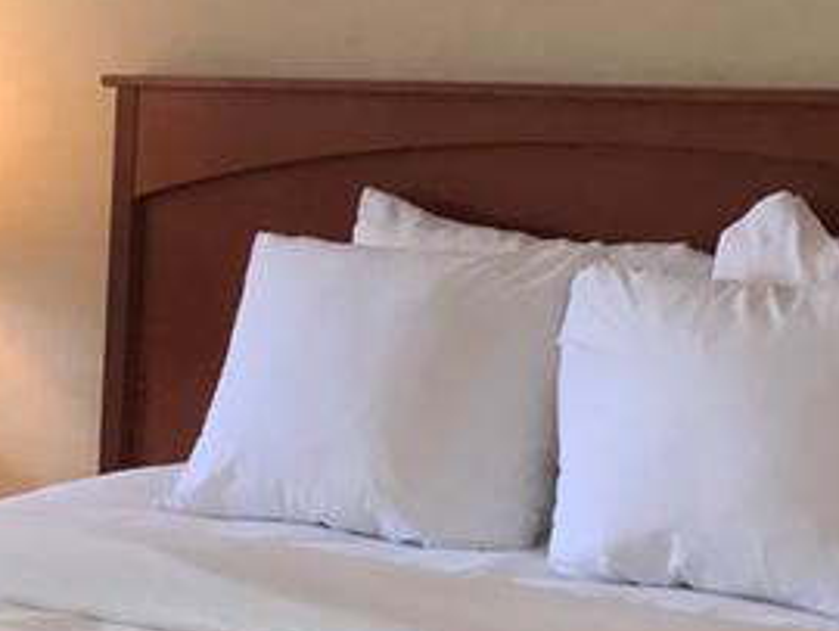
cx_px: -301
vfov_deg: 14.7
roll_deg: -0.6
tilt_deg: -17.1
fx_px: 2377
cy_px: 735
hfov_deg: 18.4
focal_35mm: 98
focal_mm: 3.99
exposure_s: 1/120
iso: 64
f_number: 1.8
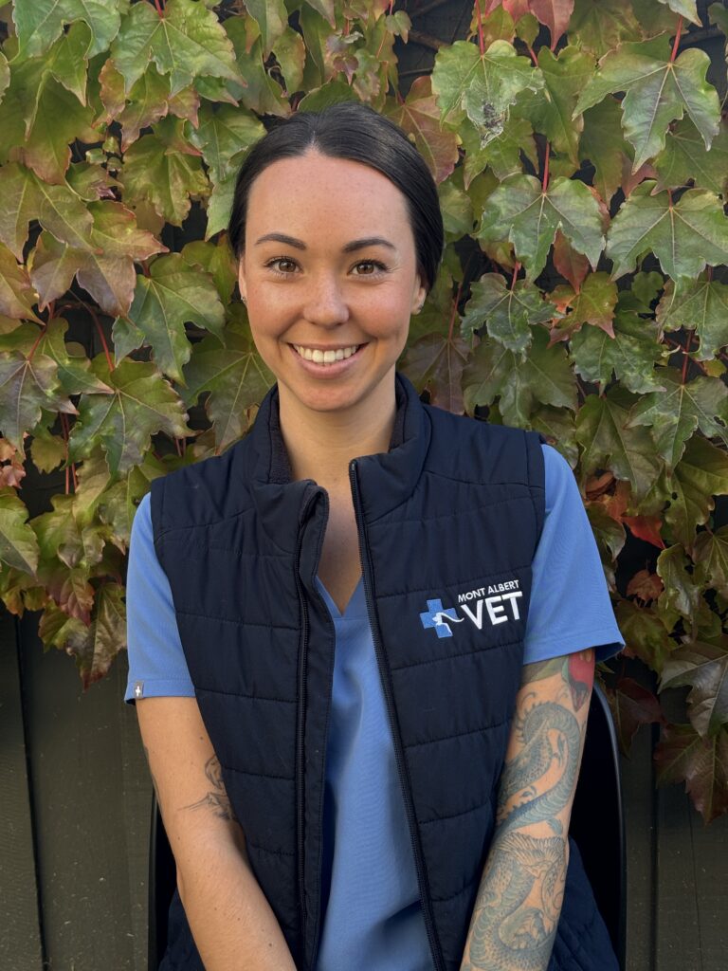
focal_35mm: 48
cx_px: 364
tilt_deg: -10.0
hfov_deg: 30.3
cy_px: 486
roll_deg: +1.2
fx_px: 1346
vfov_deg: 39.7
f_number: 1.78
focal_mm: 6.76
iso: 64
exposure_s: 1/234
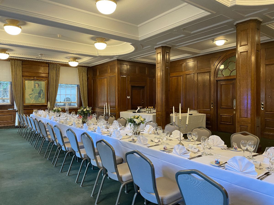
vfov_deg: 53.1
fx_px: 206
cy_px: 102
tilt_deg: -0.3
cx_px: 137
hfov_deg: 67.3
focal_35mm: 26
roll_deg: +0.0
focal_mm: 4.2
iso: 100
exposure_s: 1/50
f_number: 1.6
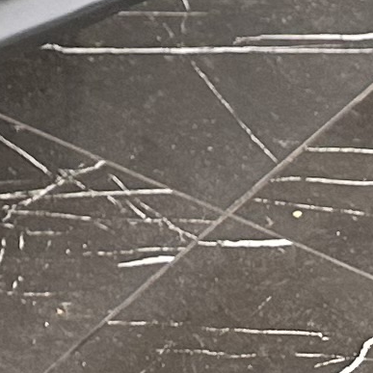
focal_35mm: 221
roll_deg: -0.6
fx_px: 2694
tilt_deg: -11.3
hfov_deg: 6.7
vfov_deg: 6.9
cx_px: -950
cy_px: -874
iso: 125
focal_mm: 6.86
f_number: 1.78
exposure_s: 1/60
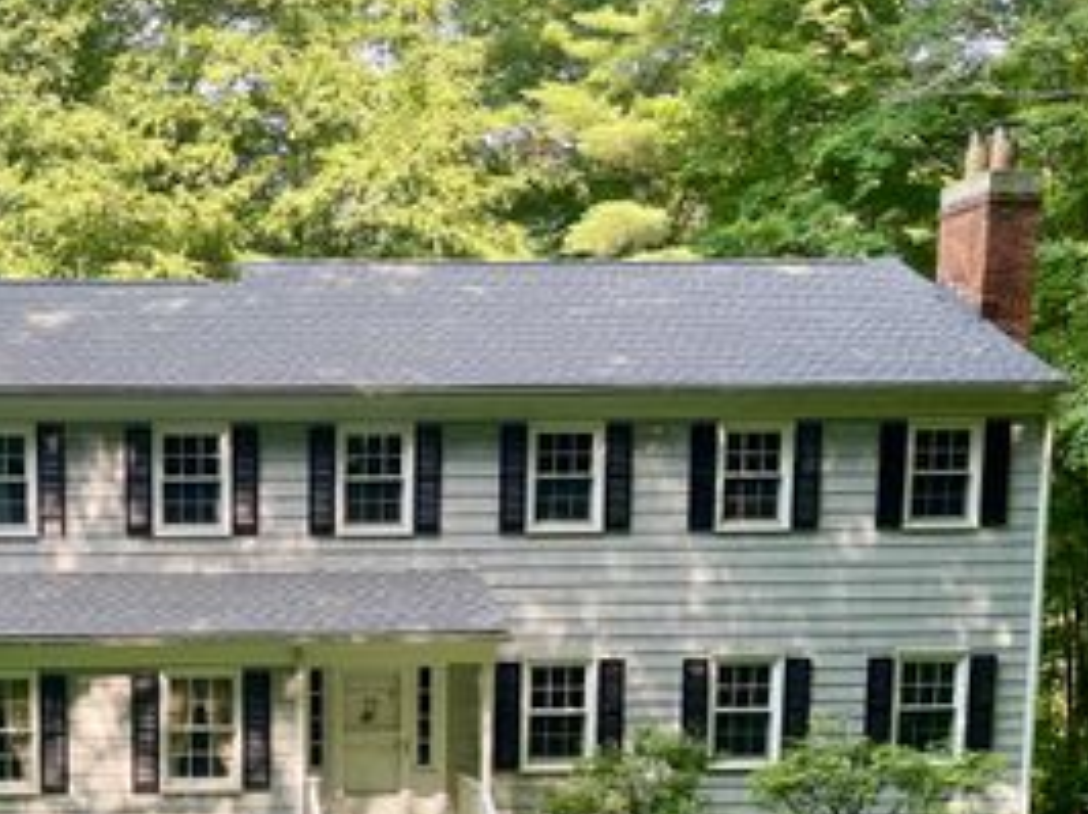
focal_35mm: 47
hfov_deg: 38.7
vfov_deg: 29.6
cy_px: 726
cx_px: 196
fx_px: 1476
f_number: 1.6
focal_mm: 5.1
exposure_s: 1/158
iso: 32
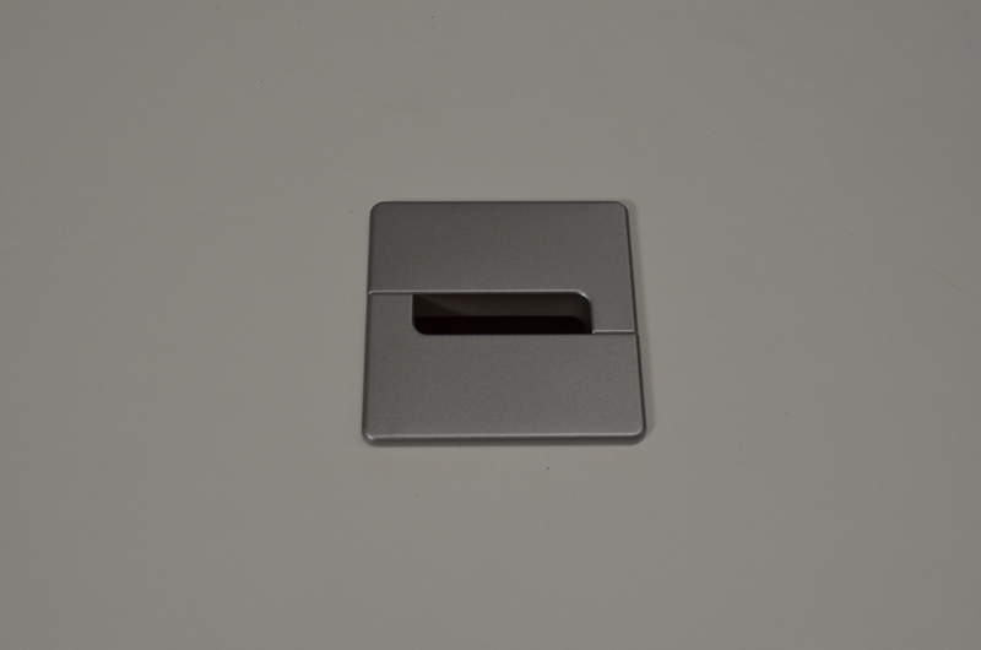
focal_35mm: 42
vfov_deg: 31.8
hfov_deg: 46.5
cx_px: 490
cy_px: 325
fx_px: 1142
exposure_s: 1/60
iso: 360
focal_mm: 28
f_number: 8
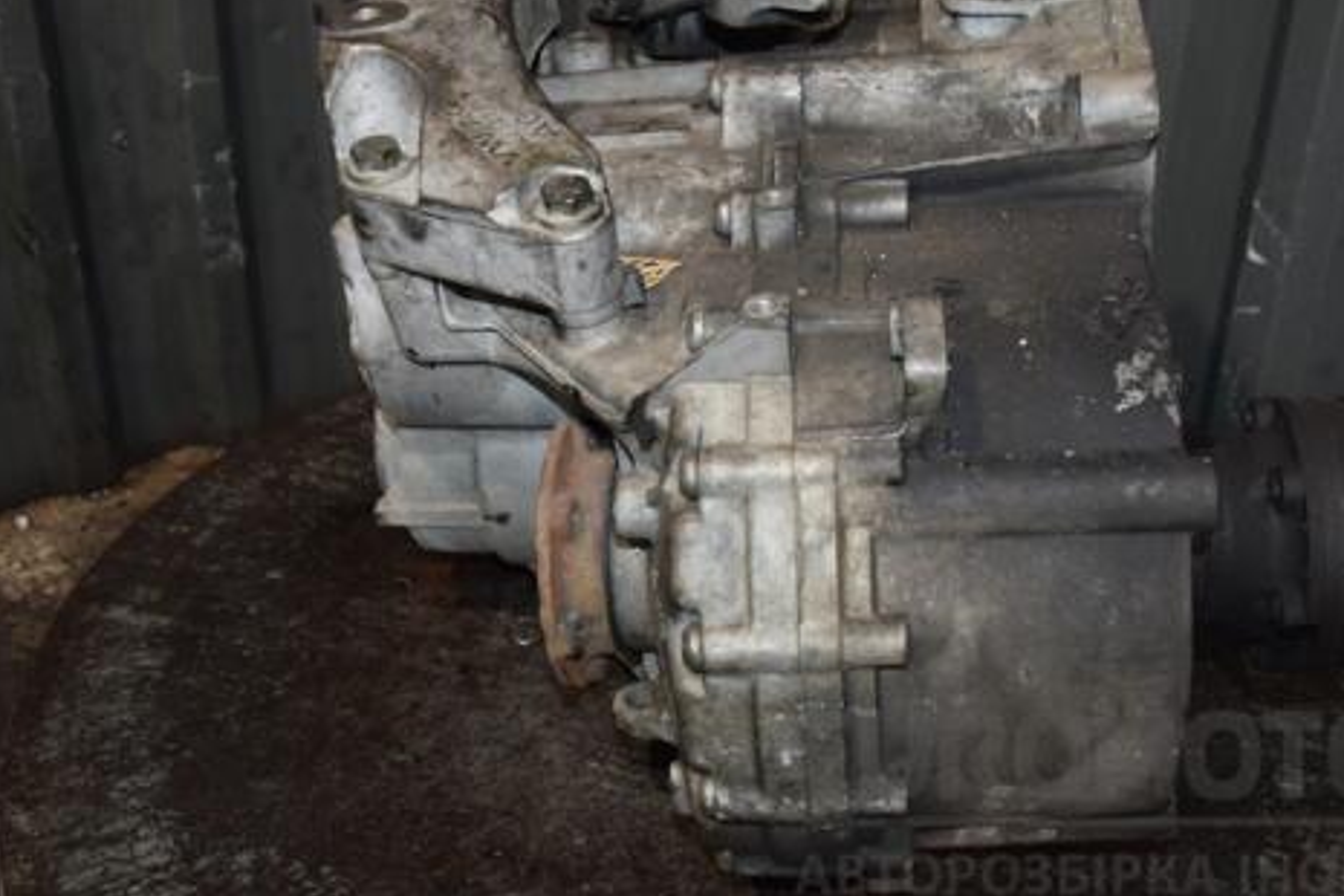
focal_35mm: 41
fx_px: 1517
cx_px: 740
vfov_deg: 32.8
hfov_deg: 47.7
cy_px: 370
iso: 800
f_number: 5
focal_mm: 21
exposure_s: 1/60
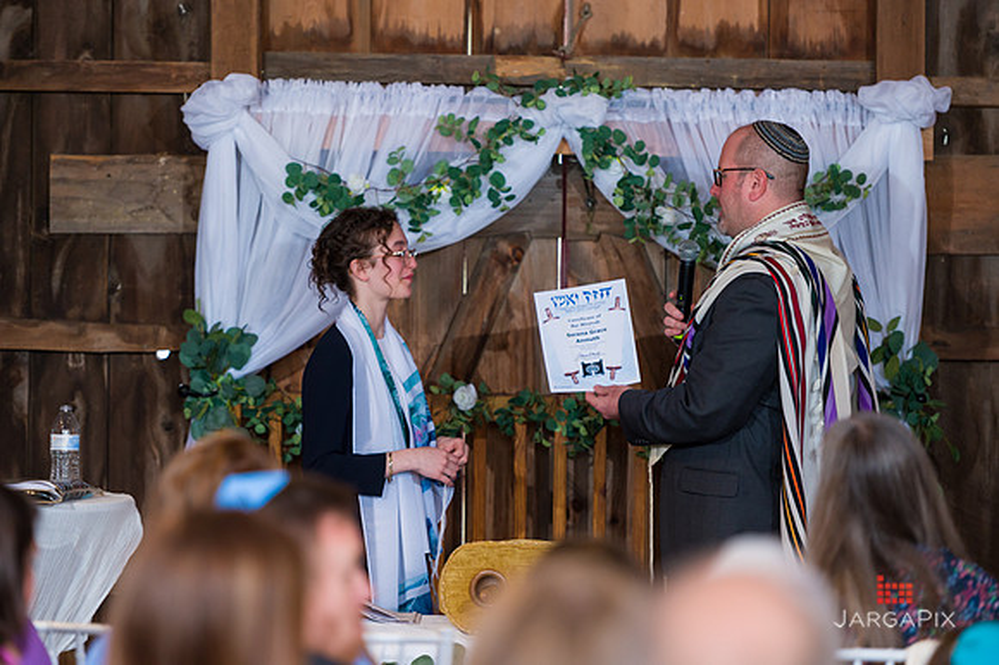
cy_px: 332
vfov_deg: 8.3
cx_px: 500
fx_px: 4576
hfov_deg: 12.5
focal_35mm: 165
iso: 1600
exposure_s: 1/200
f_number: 3.2
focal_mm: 165
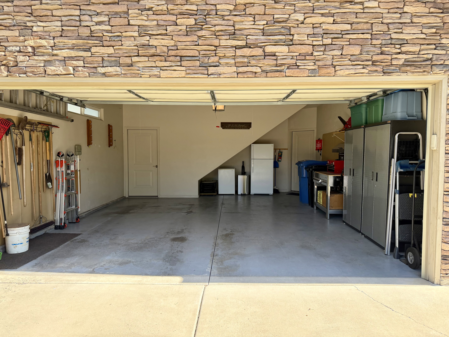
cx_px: 224
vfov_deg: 56.8
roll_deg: +0.0
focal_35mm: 24
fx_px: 311
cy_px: 168
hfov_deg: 71.6
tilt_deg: -2.3
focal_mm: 6.76
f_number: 1.78
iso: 100
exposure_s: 1/943
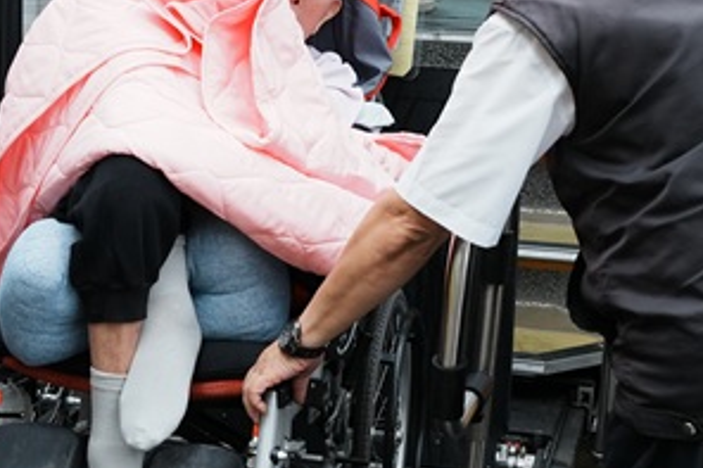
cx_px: 169
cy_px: 116
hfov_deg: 24.8
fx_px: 1581
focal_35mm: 81
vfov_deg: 16.7
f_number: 4.5
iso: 640
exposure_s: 1/320
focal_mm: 24
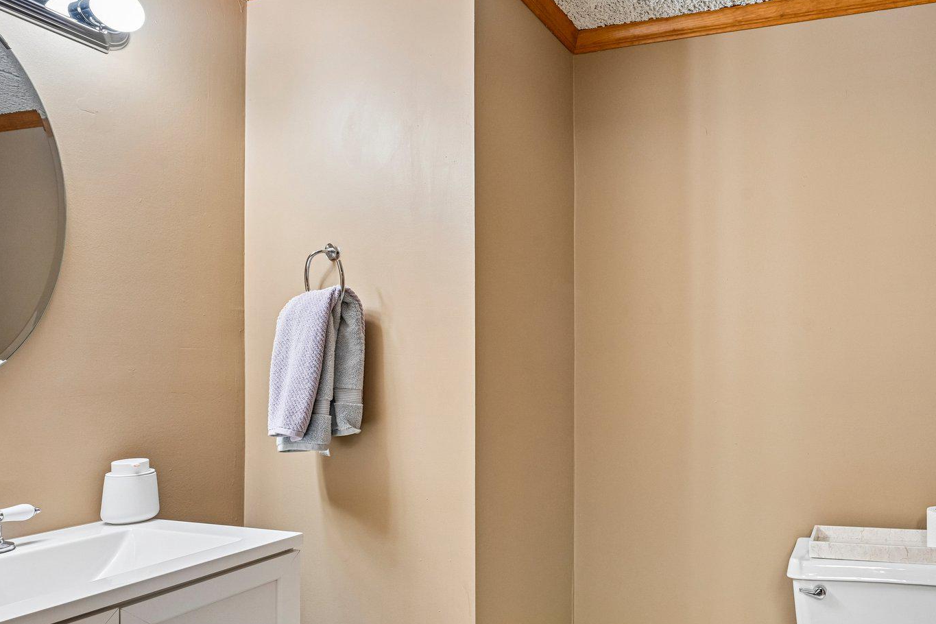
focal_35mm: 24
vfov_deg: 52.8
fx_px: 624
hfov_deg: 69.0
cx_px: 700
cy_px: 367
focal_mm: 16
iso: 800
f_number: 8
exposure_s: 1/10
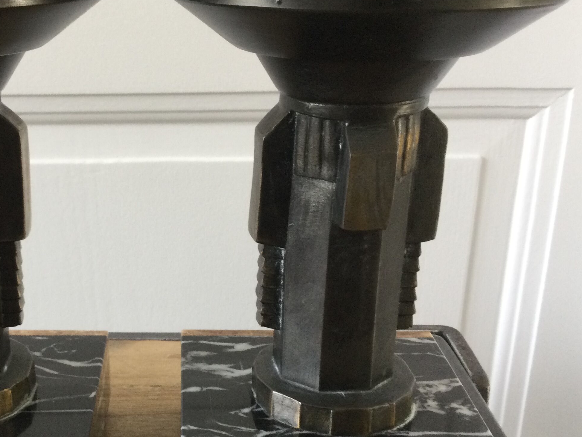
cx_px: 142
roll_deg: +0.5
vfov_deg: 28.0
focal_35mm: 52
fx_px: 874
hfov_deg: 35.9
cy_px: 243
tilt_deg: -21.9
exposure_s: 1/33
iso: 100
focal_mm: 3.3
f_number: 2.4
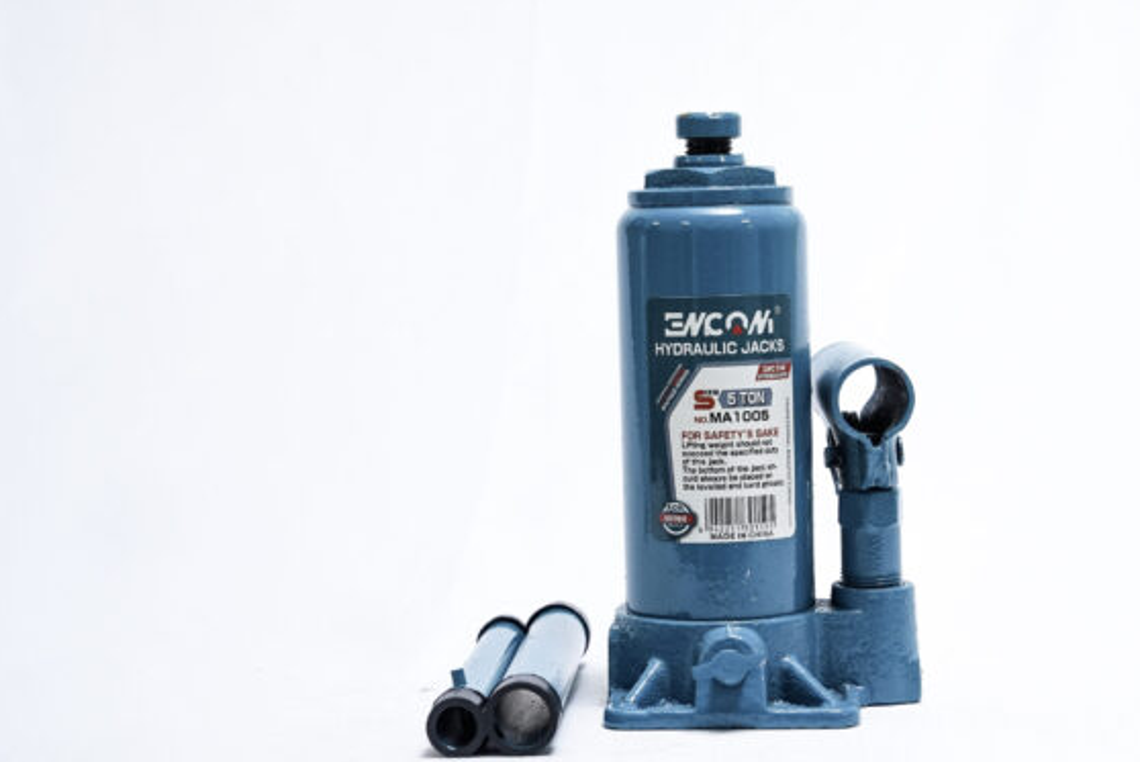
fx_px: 2662
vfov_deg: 16.3
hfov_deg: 24.1
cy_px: 390
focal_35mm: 84
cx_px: 705
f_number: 9
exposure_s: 1/250
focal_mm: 67
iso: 3200
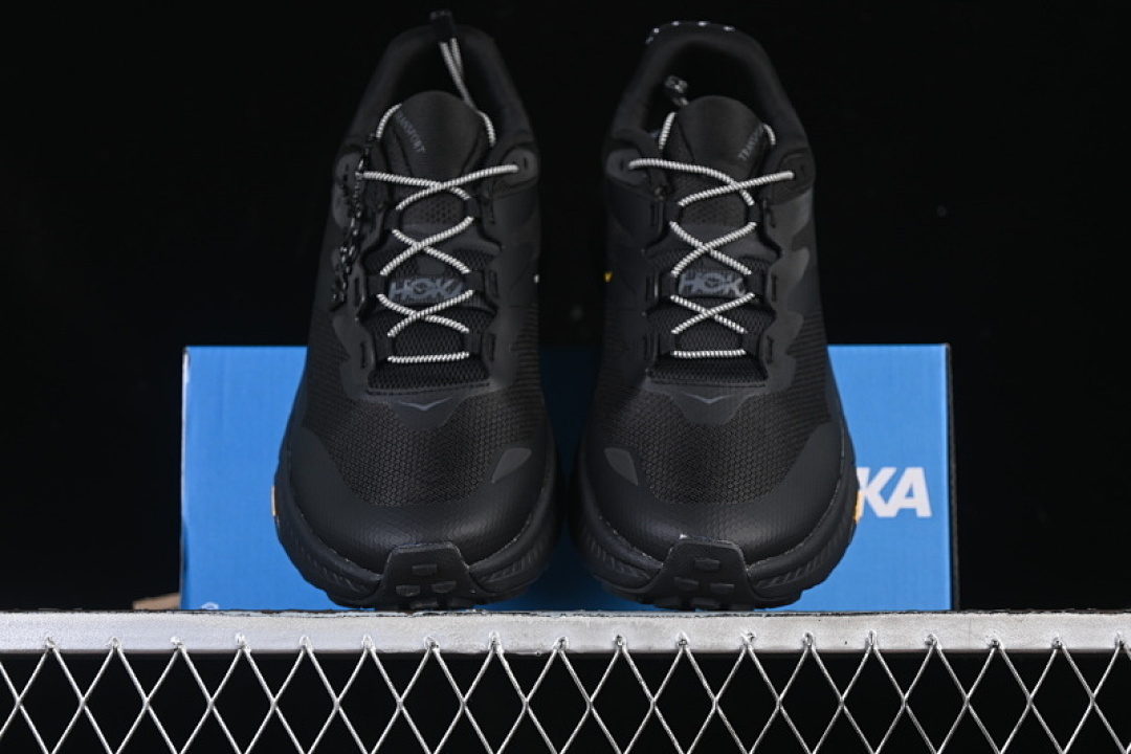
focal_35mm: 75
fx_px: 2356
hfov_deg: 27.0
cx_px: 566
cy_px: 377
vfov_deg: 18.2
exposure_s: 1/60
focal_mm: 50
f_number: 6.3
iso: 160
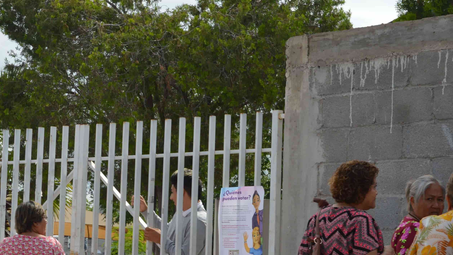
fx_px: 1357
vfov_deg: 10.7
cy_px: 211
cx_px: 196
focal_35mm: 113
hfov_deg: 18.9
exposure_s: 1/250
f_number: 8
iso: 100
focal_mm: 40
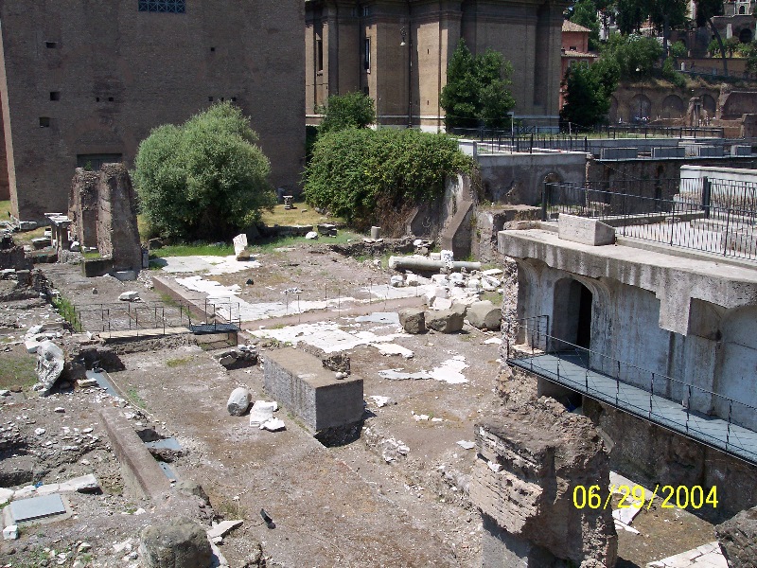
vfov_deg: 37.7
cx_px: 378
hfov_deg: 49.0
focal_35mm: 38
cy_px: 284
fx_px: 831
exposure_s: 1/700
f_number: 4.8
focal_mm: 8
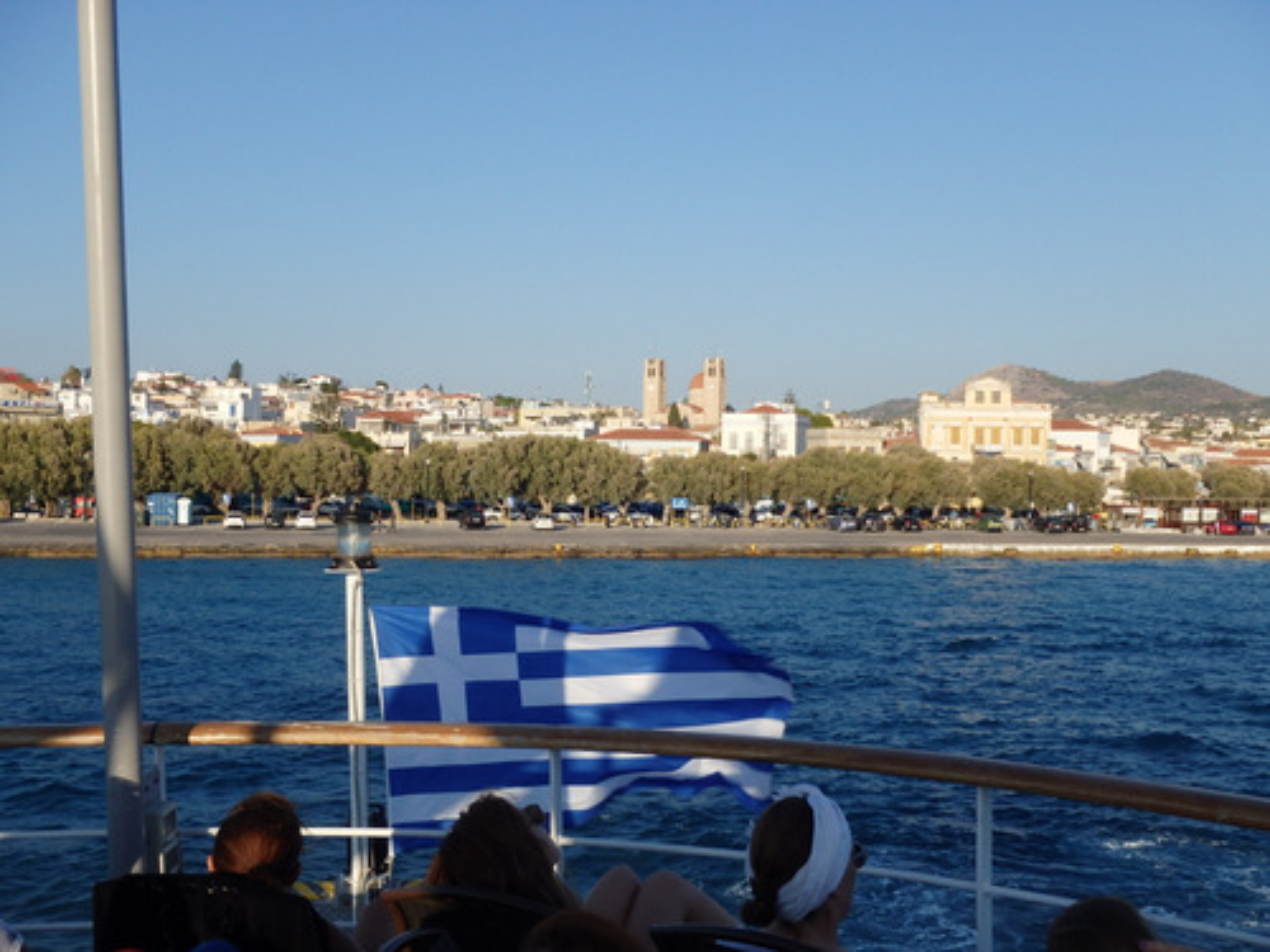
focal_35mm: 43
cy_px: 476
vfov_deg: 33.6
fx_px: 1578
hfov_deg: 43.9
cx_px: 635
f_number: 14
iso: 125
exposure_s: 1/100
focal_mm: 7.7
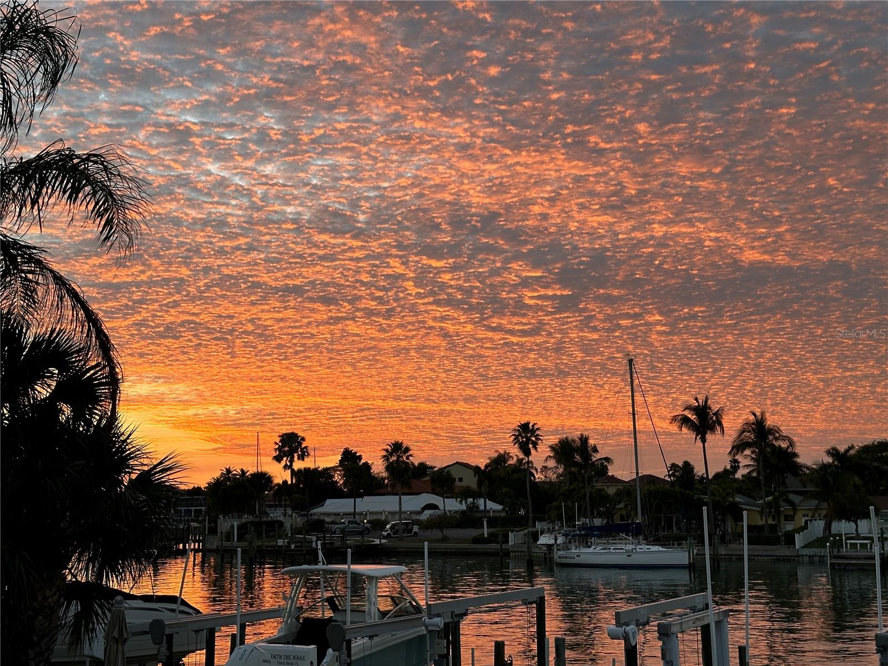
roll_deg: +0.7
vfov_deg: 30.3
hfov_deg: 39.7
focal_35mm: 48
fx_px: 1231
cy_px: 333
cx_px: 444
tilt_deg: +7.2
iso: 50
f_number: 1.78
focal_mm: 6.86
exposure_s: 1/171
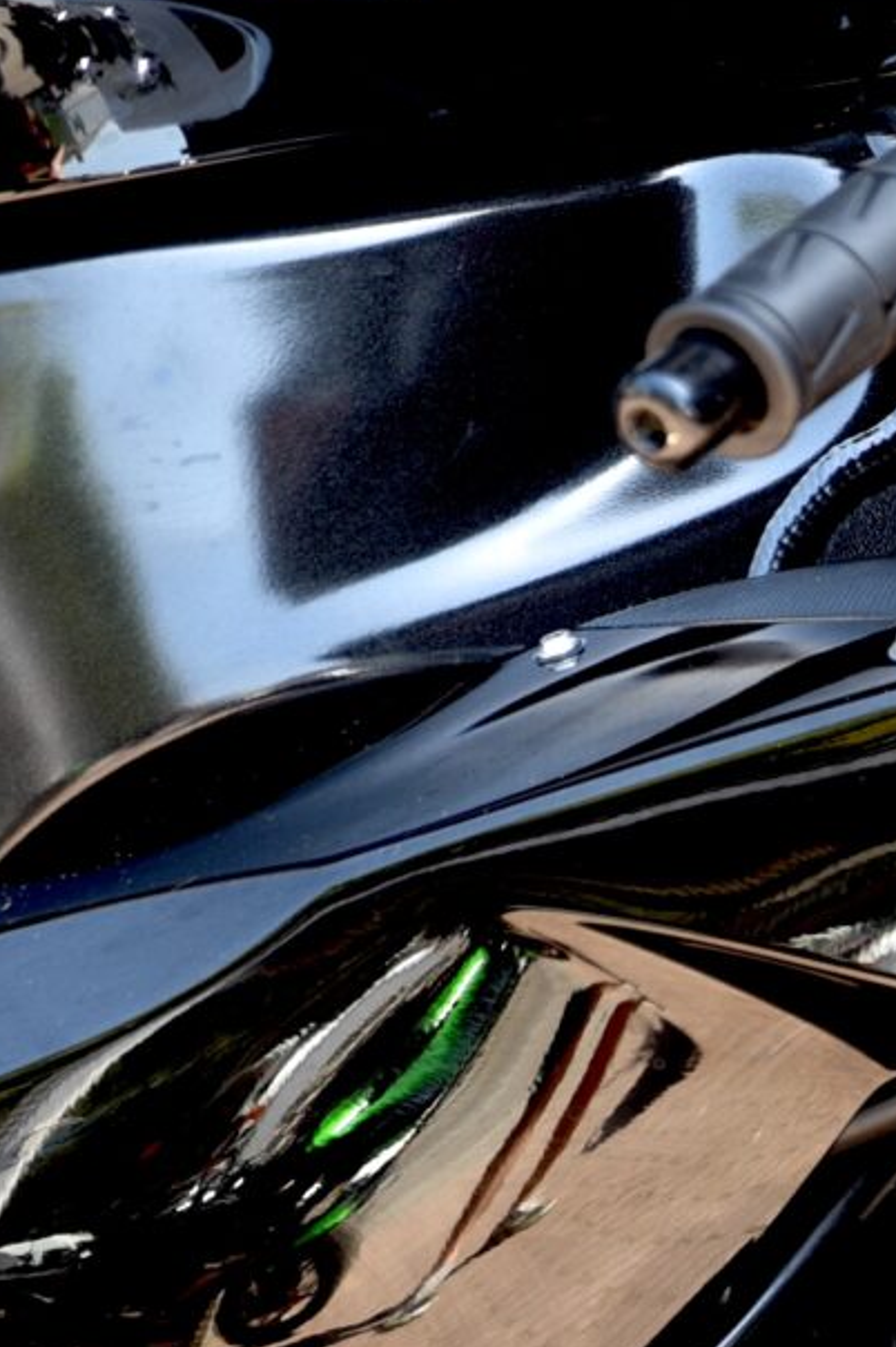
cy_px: 1394
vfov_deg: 6.9
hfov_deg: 4.6
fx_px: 11100
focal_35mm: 297
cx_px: 1684
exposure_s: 1/60
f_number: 3.2
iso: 100
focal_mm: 70
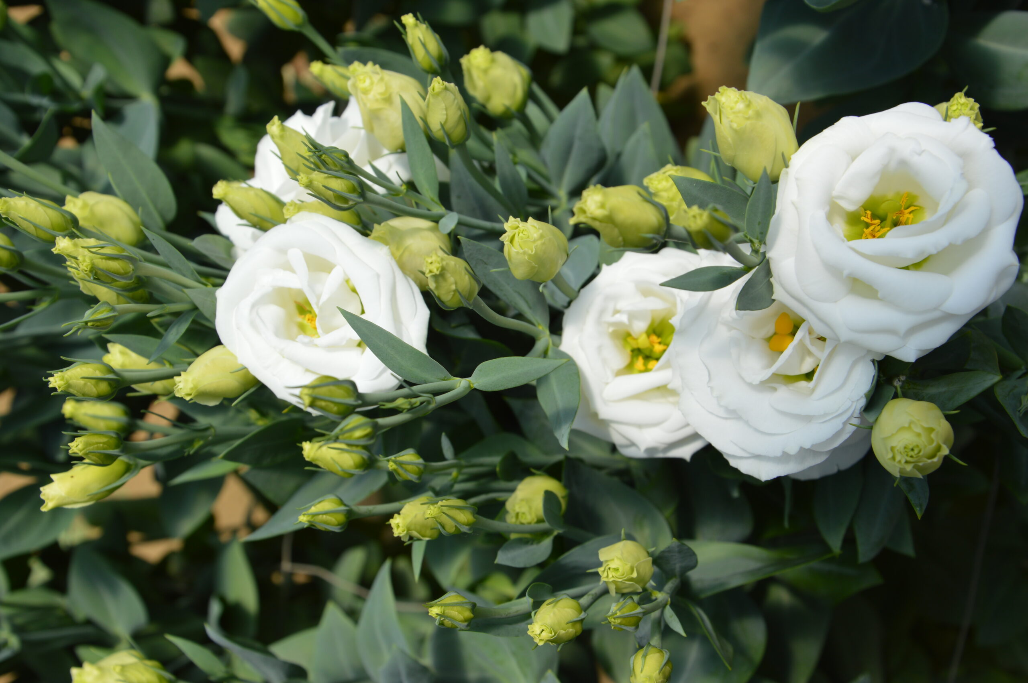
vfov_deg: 25.7
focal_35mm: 52
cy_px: 342
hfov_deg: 37.9
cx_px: 514
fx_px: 1498
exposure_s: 1/320
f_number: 9
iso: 100
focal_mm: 35
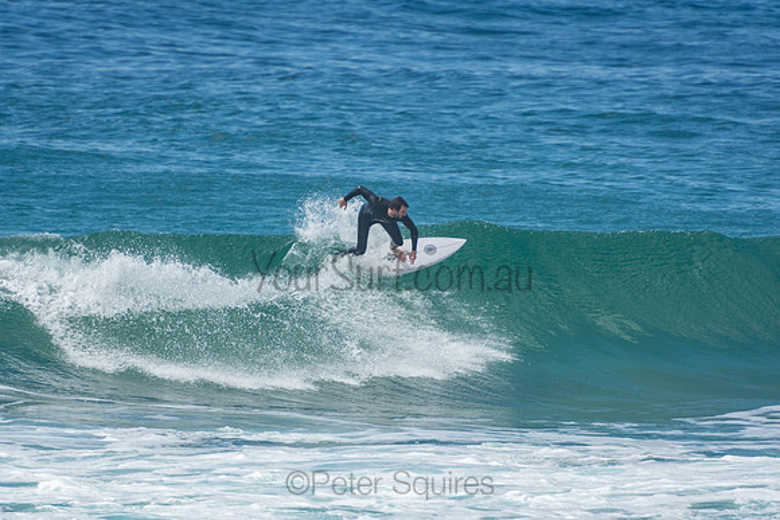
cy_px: 260
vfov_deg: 2.3
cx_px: 390
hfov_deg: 3.4
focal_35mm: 600
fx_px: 13002
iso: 180
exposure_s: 1/1250
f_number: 5.6
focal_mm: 400
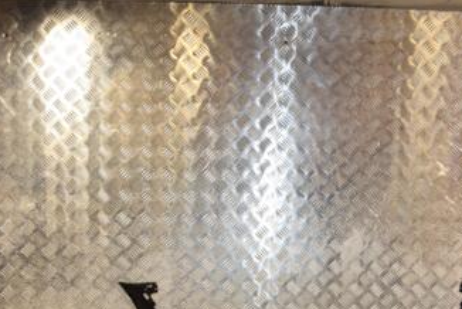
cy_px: 281
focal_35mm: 58
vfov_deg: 22.8
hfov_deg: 34.3
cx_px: 295
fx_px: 744
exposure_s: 1/200
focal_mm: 21
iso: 800
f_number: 5.6
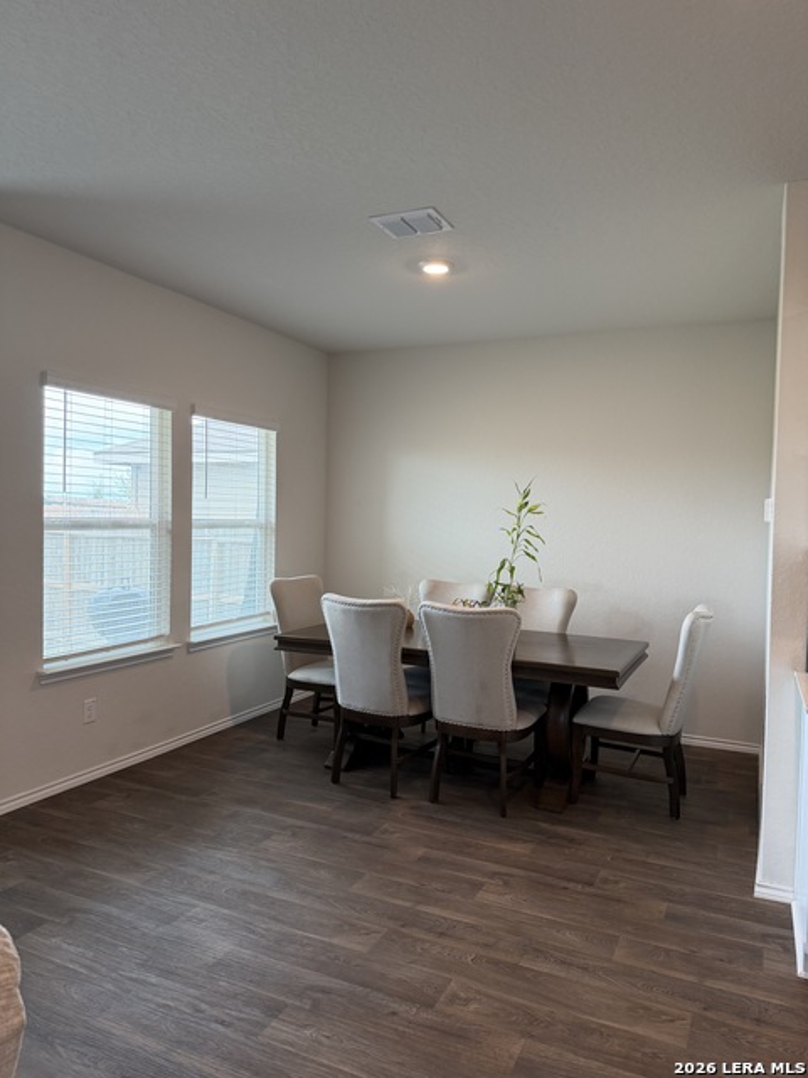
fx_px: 747
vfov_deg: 71.6
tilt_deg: -1.1
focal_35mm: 24
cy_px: 539
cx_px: 404
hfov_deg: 56.8
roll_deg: -1.5
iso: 200
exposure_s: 1/130
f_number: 1.78
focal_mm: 6.76
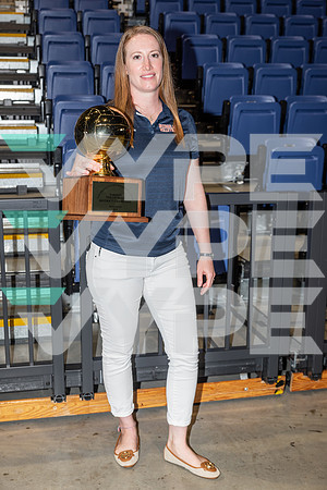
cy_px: 245
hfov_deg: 27.0
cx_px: 164
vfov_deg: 39.6
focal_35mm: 50
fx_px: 681
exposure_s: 1/125
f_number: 4.5
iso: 320
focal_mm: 50
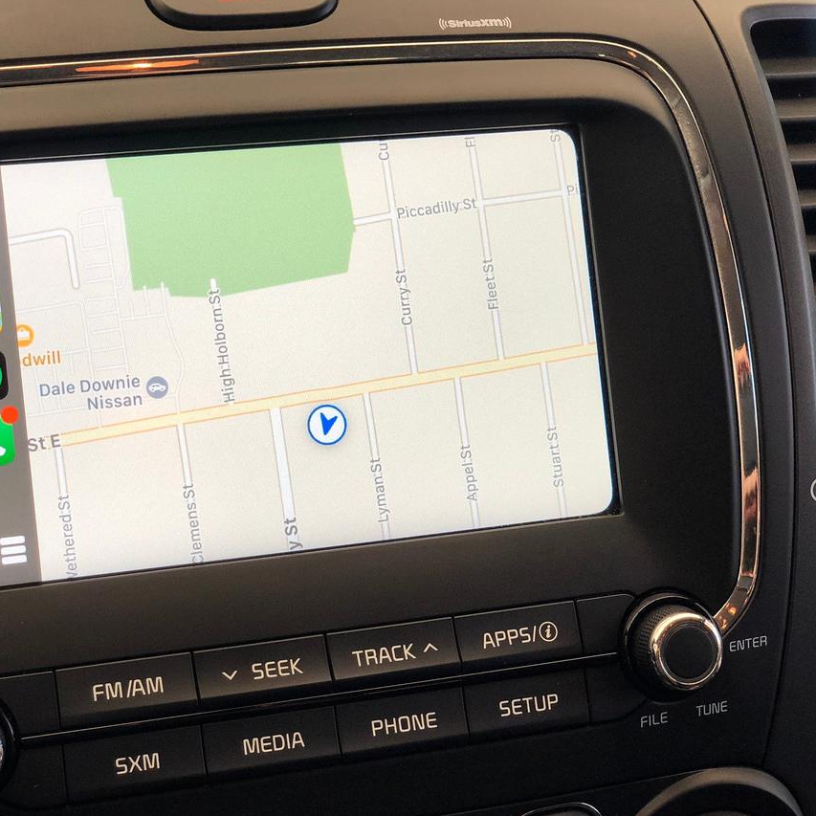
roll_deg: -2.7
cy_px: 385
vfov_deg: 25.0
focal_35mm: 69
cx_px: 319
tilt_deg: -23.6
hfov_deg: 24.9
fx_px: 1840
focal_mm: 6
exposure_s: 1/60
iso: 25
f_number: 2.4
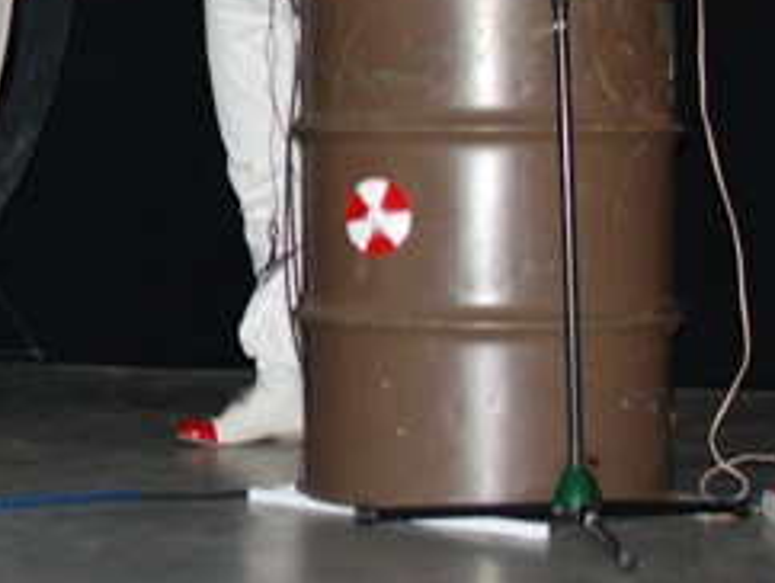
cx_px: -167
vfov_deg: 11.1
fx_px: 2987
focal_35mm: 133
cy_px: 43
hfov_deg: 14.3
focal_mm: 35
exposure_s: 1/60
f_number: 3.5
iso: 400
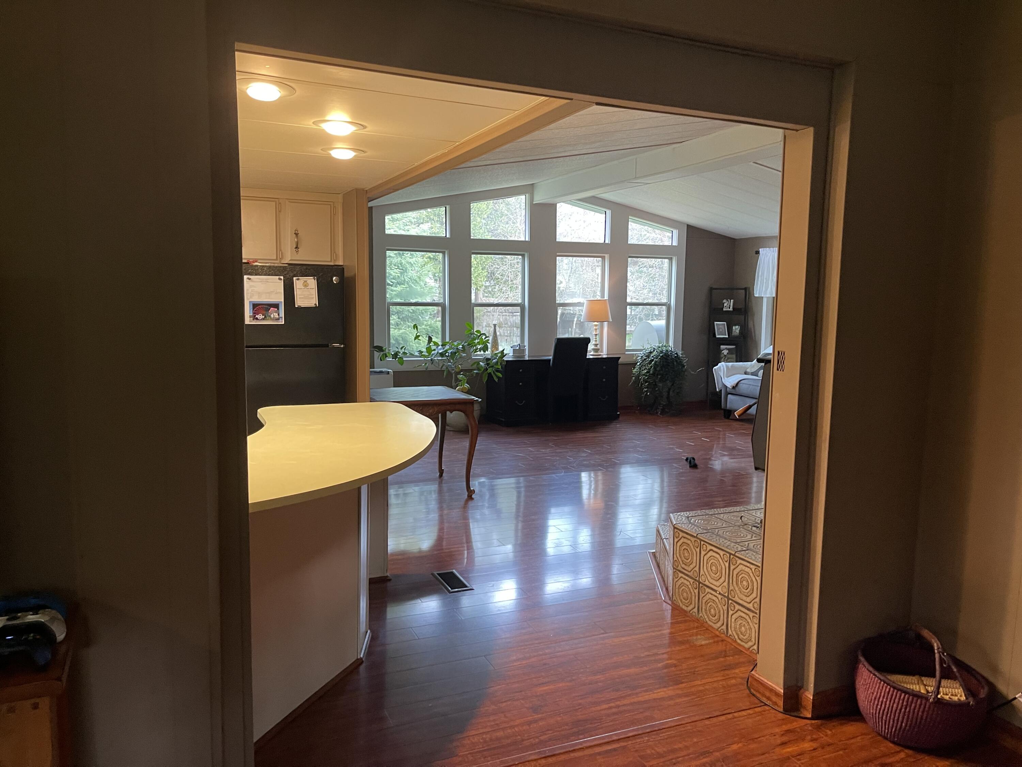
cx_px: 511
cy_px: 384
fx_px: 768
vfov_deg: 53.1
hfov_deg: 67.3
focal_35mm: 26
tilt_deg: -5.1
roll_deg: -0.8
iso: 250
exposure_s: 1/60
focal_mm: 5.1
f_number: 1.6
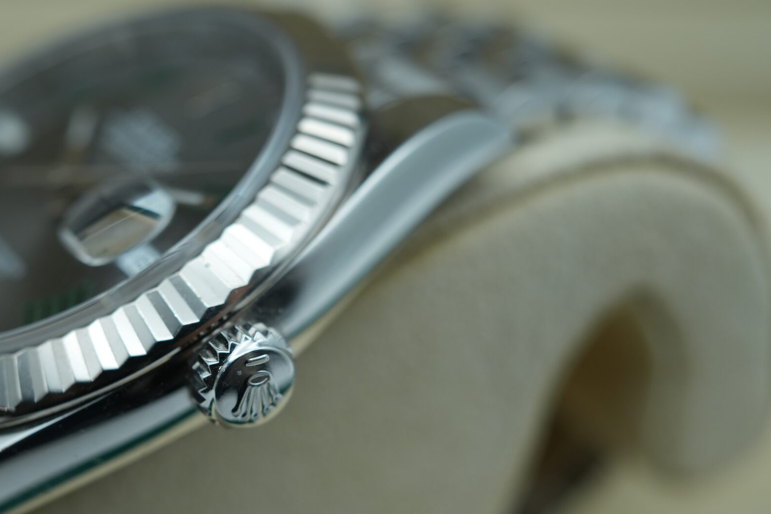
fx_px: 1221
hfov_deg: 34.4
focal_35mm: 57
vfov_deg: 23.6
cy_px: 359
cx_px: 198
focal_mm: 35
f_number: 5
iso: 400
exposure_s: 1/250
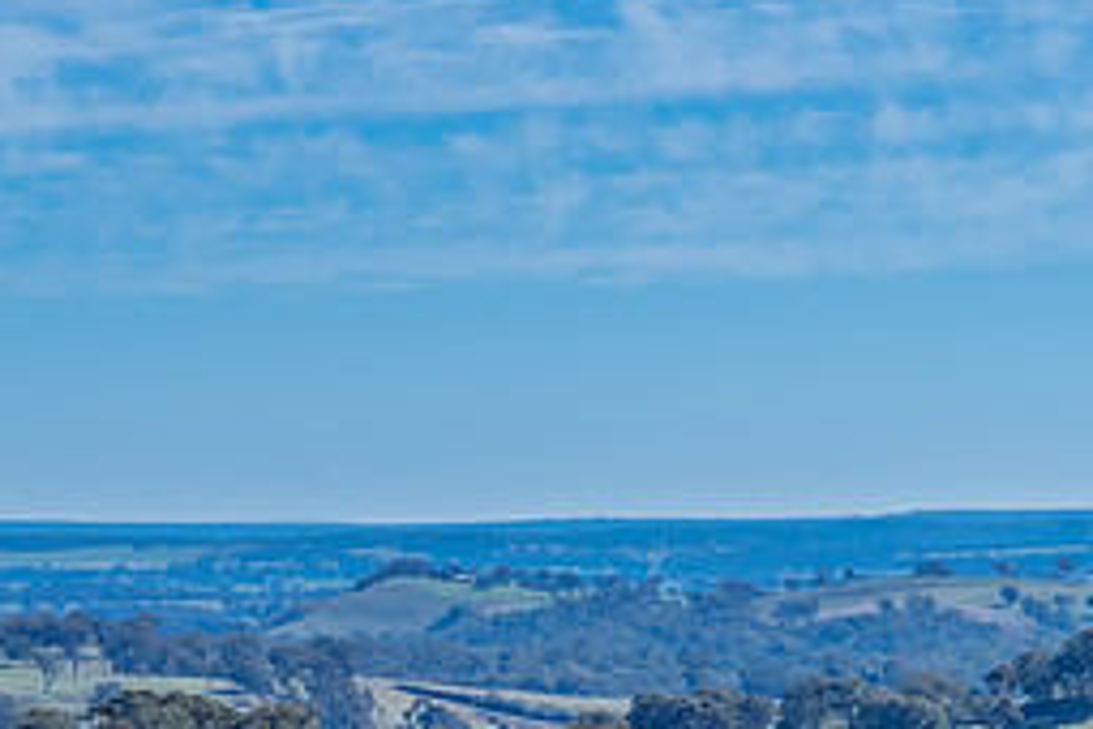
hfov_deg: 7.5
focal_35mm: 273
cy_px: 701
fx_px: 8288
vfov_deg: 5.0
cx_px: 244
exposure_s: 1/1000
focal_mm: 80
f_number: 8
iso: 200
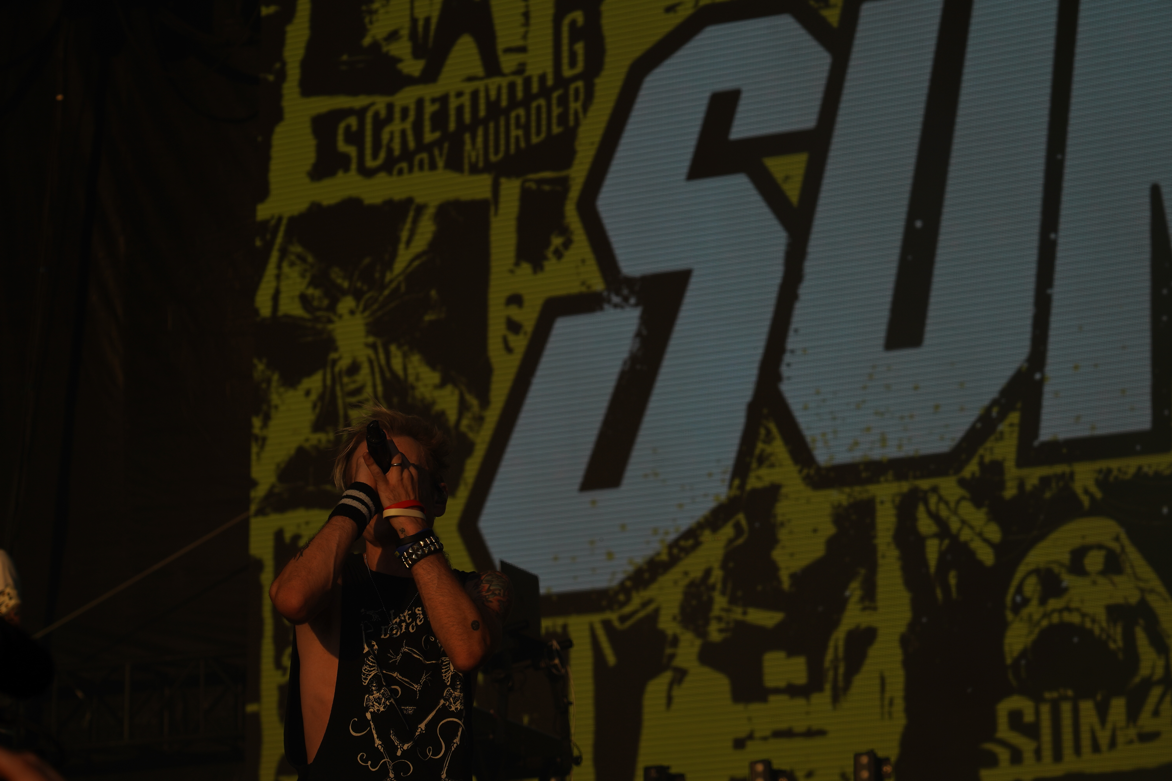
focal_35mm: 105
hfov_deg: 19.5
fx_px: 3418
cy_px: 390
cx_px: 586
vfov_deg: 13.0
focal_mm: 105
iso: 100
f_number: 8
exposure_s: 1/800
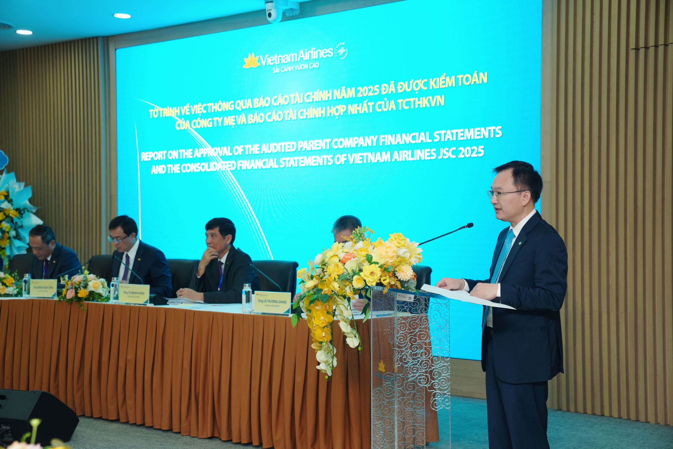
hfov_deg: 32.4
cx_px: 336
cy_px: 224
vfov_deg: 21.9
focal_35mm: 62
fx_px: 1159
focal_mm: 62
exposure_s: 1/200
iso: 1000
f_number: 4
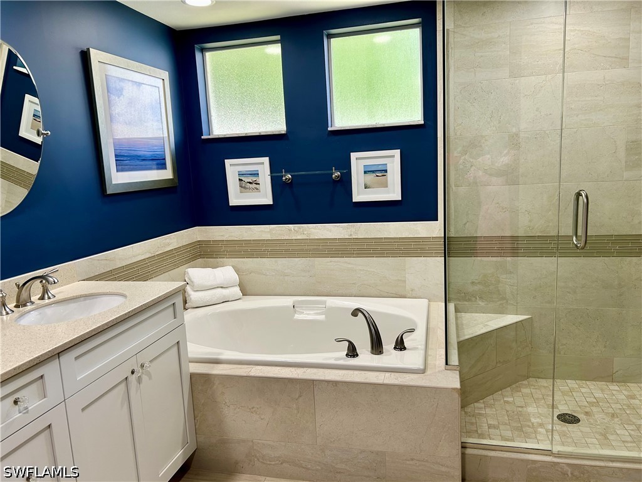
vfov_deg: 53.1
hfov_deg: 67.3
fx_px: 482
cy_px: 241
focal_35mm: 26
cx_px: 321
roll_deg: +3.3
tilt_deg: -9.4
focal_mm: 5.7
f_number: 1.5
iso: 80
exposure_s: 1/120
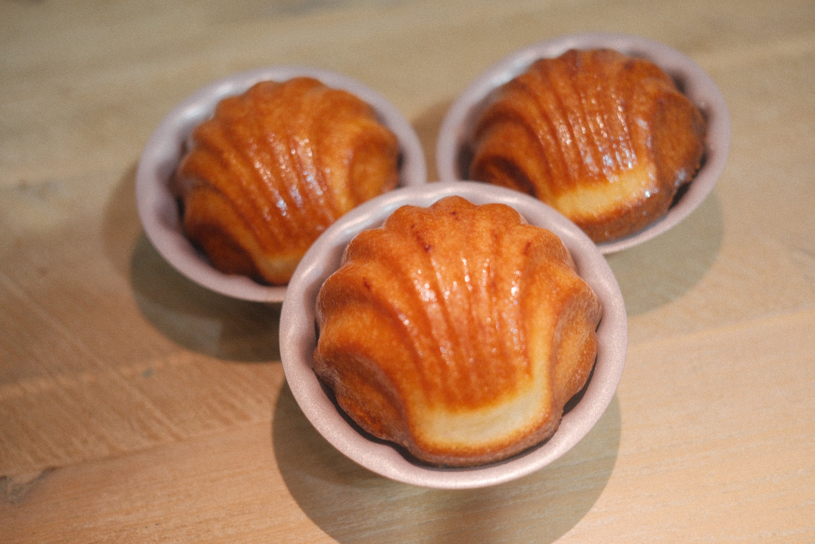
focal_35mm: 35
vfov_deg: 37.9
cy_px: 272
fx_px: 792
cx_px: 408
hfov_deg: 54.4
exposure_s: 1/30
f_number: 2.8
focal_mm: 23
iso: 1250
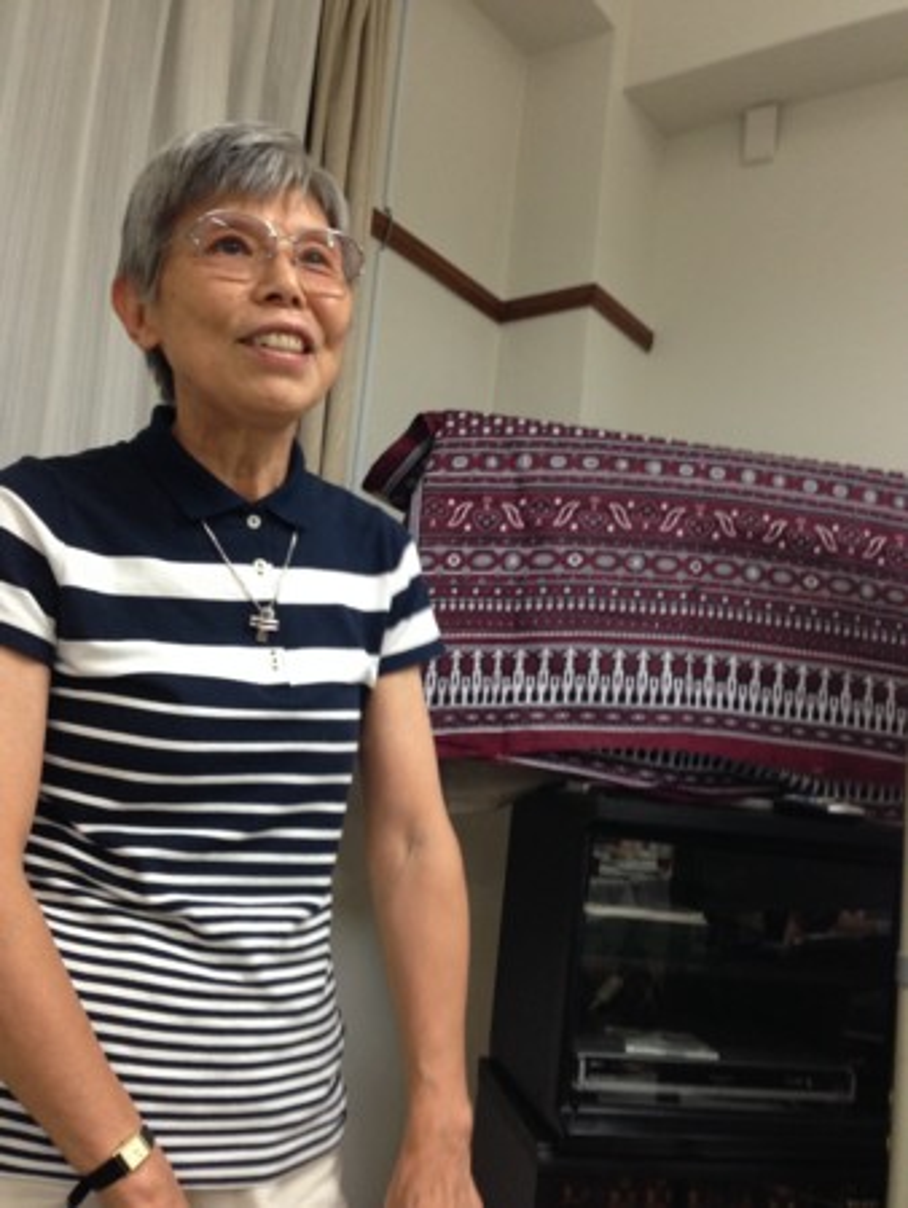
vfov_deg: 55.3
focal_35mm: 33
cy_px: 604
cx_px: 454
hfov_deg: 43.0
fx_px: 1153
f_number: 2.4
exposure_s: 1/20
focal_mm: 4.12
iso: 160
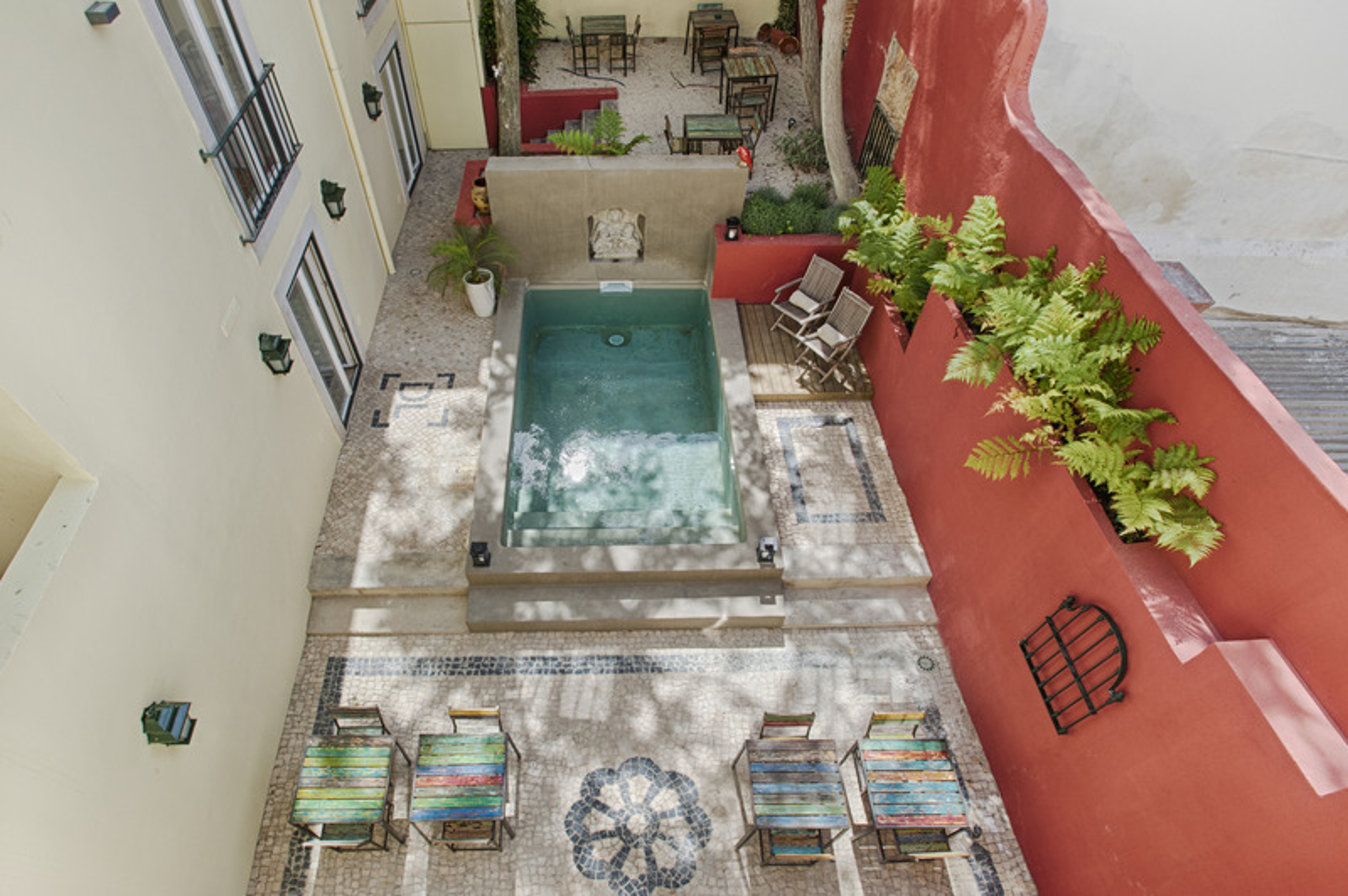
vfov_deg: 70.3
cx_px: 674
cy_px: 448
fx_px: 636
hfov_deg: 93.3
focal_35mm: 17
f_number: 16
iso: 200
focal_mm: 17
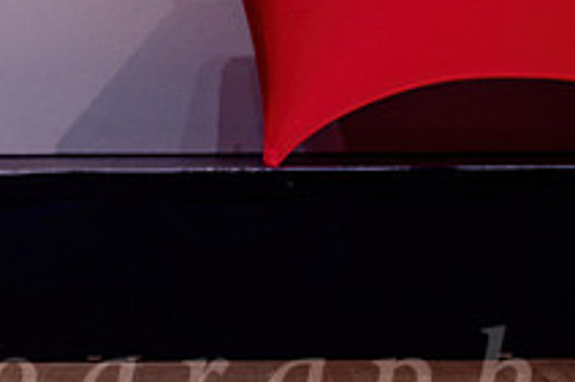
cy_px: 65
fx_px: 3734
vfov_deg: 5.9
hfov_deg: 8.8
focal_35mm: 234
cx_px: 78
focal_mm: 70
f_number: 2.8
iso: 1600
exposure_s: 1/400
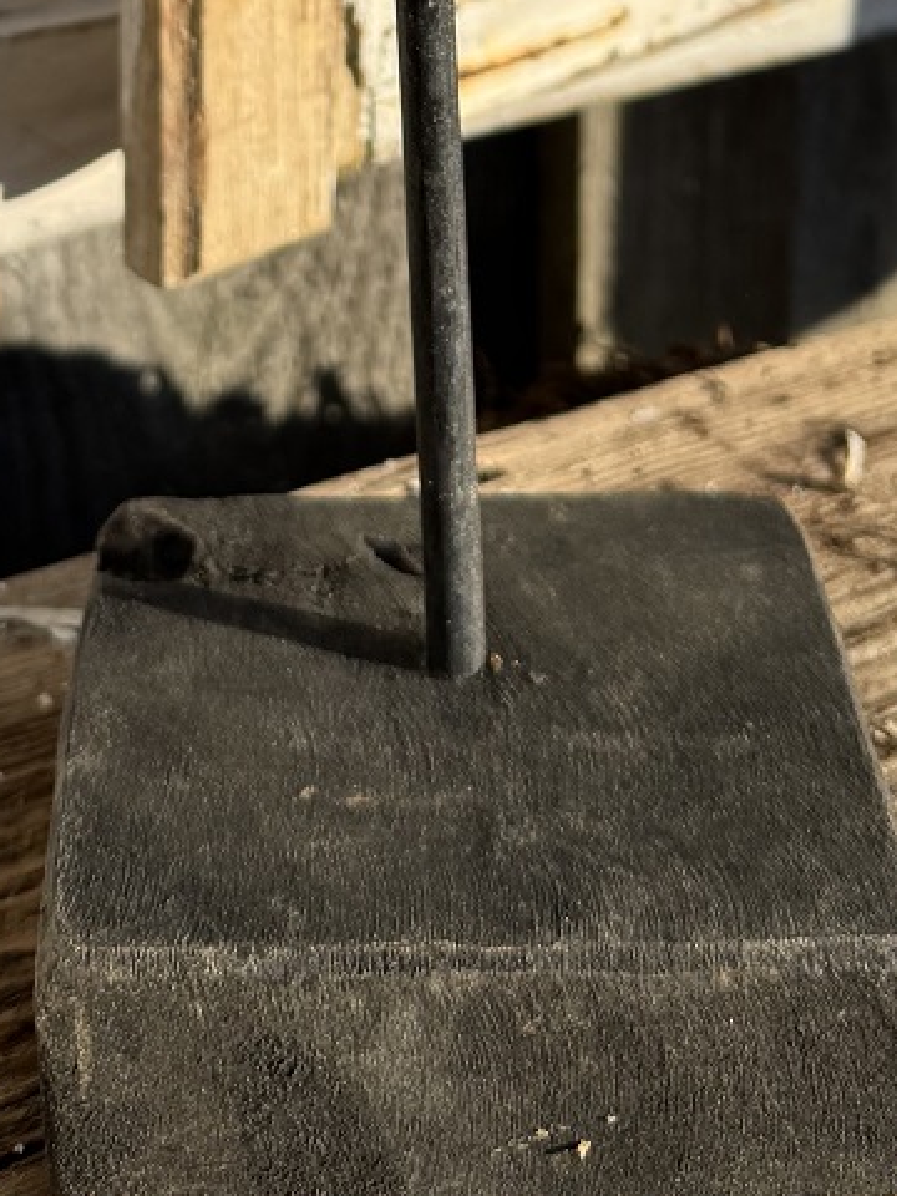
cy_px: -521
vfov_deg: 21.2
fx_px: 2764
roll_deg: -0.7
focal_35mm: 80
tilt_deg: -12.3
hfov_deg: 18.4
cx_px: 346
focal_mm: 6.76
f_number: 1.78
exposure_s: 1/2710
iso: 80
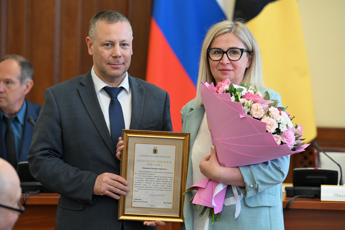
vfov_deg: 10.2
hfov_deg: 15.2
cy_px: 115
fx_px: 1294
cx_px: 172
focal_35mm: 135
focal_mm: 135
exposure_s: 1/200
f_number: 4
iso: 2000
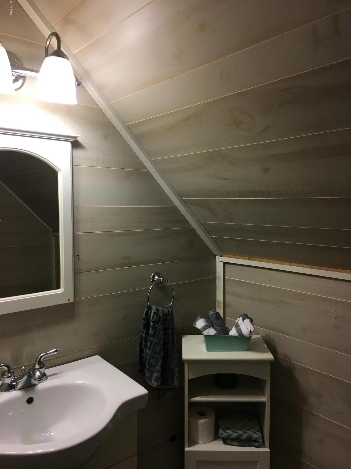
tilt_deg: -3.6
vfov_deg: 61.7
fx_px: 392
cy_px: 234
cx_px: 176
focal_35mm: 29
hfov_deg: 48.2
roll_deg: -0.4
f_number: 2.2
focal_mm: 4.15
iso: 32
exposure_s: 1/30
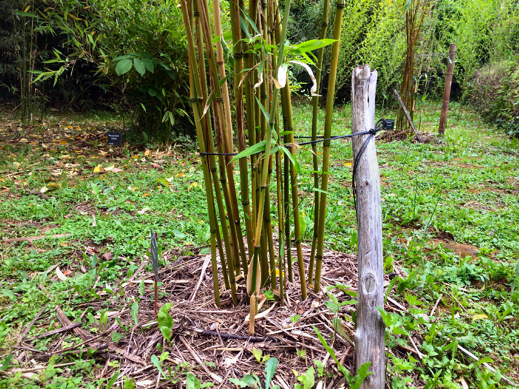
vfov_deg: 48.2
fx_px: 435
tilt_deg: -16.9
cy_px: 194
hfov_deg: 61.7
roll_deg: -1.1
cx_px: 260
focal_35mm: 29
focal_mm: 4.15
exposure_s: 1/108
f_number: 2.2
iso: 32
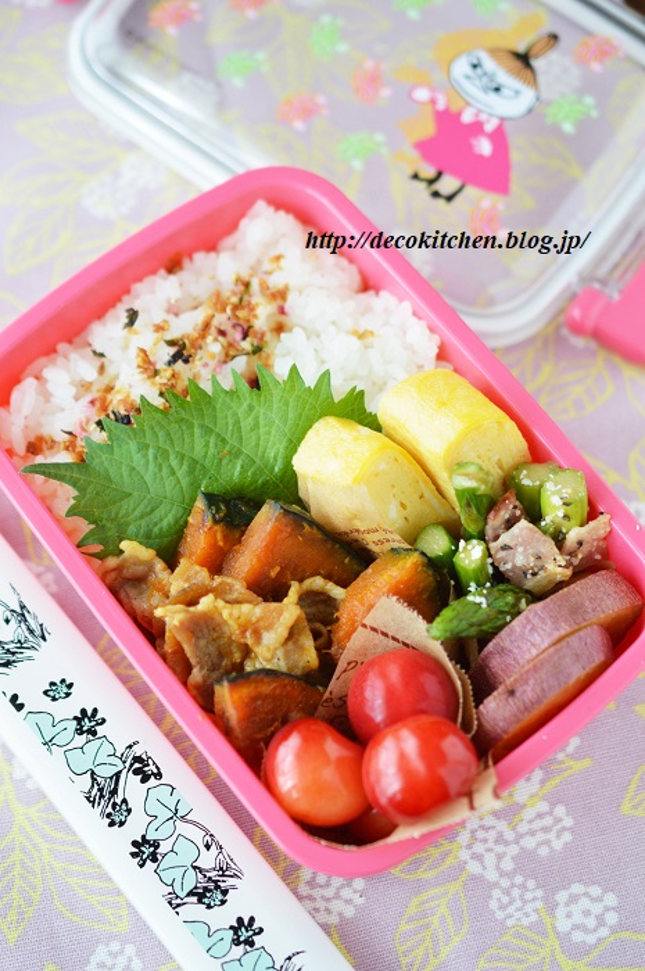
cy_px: 486
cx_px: 322
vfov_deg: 33.4
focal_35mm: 60
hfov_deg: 22.6
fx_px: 1616
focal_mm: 40
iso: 400
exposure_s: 1/60
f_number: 3
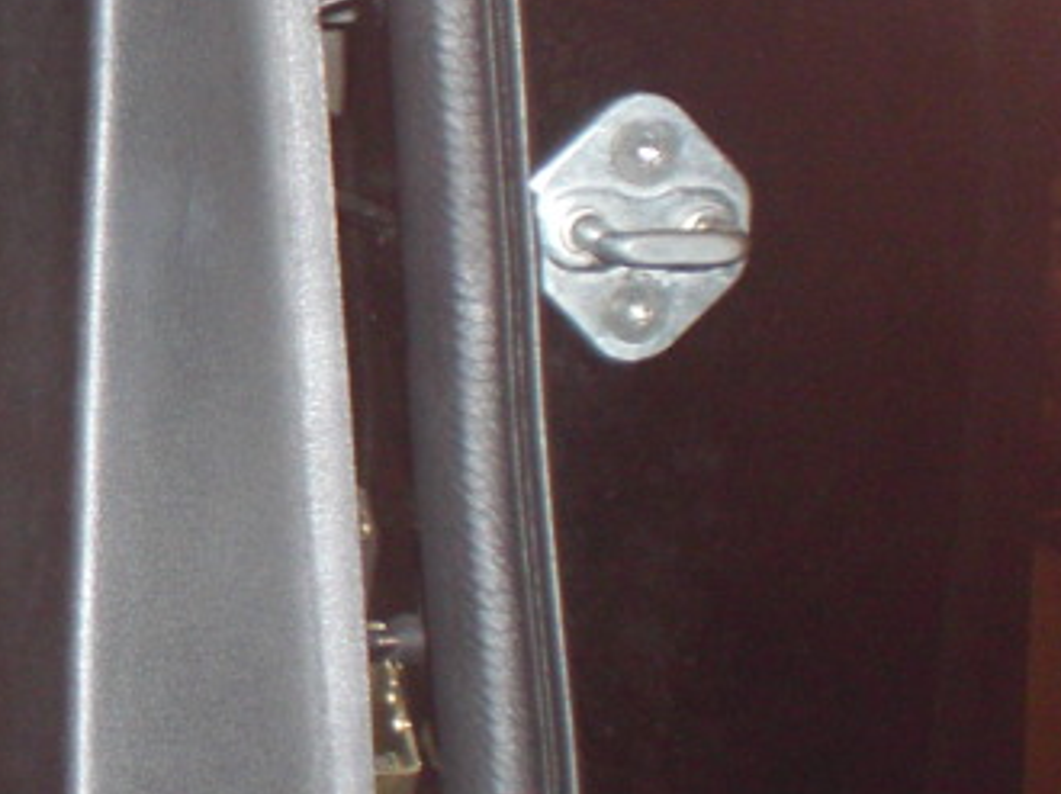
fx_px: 3614
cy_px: 135
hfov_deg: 15.5
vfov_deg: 12.5
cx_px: -482
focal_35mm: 118
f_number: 3.1
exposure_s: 1/60
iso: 200
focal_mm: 6.3
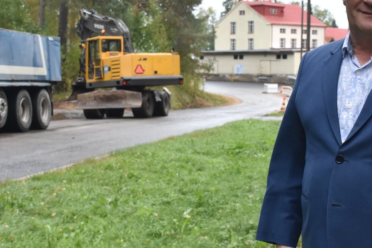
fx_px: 837
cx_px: 155
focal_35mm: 81
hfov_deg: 25.0
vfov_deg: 16.8
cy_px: 109
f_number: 8
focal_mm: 26
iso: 800
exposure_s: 1/400
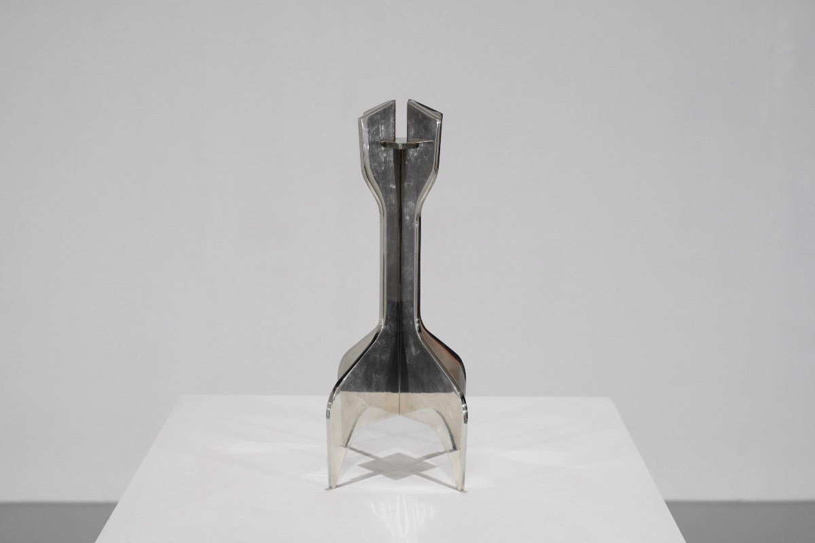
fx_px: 1200
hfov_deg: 37.5
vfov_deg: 25.5
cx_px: 408
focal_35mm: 53
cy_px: 272
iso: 800
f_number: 5.6
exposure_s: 1/150
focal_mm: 35
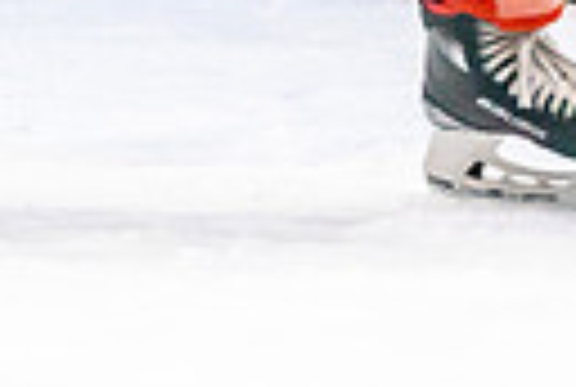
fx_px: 15348
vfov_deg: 1.4
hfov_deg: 2.1
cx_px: 968
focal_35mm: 957
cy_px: -396
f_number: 2.8
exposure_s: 1/1250
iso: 3200
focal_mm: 186
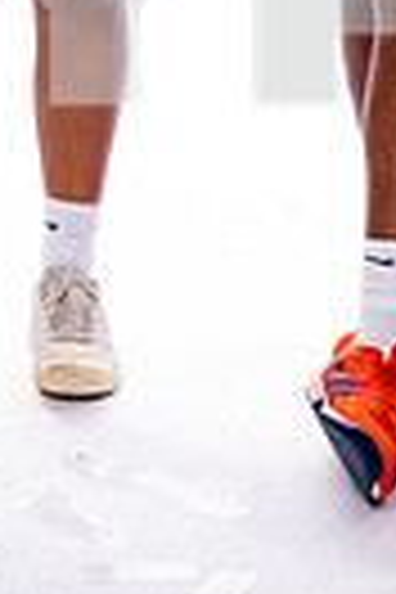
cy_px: -346
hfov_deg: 6.6
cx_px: 212
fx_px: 3432
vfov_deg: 9.6
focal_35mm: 208
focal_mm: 61
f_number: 8
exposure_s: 1/250
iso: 400
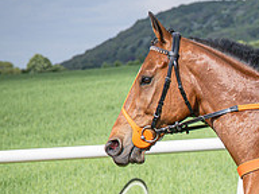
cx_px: 267
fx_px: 2671
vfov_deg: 4.2
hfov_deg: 5.5
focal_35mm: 357
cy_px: 192
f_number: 5
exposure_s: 1/2500
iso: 400
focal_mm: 70
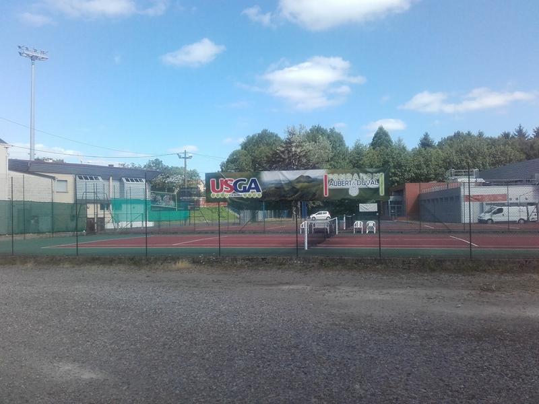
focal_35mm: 31
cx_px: 270
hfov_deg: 58.4
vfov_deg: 45.4
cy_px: 202
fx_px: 483
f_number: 2.2
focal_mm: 3.31
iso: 50
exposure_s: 1/720
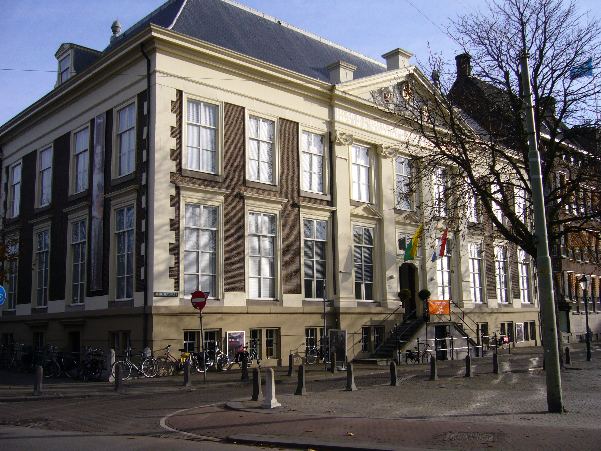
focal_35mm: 35
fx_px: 608
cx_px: 300
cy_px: 226
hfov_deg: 52.6
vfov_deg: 40.7
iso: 80
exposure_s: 1/400
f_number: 5.6
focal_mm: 5.8
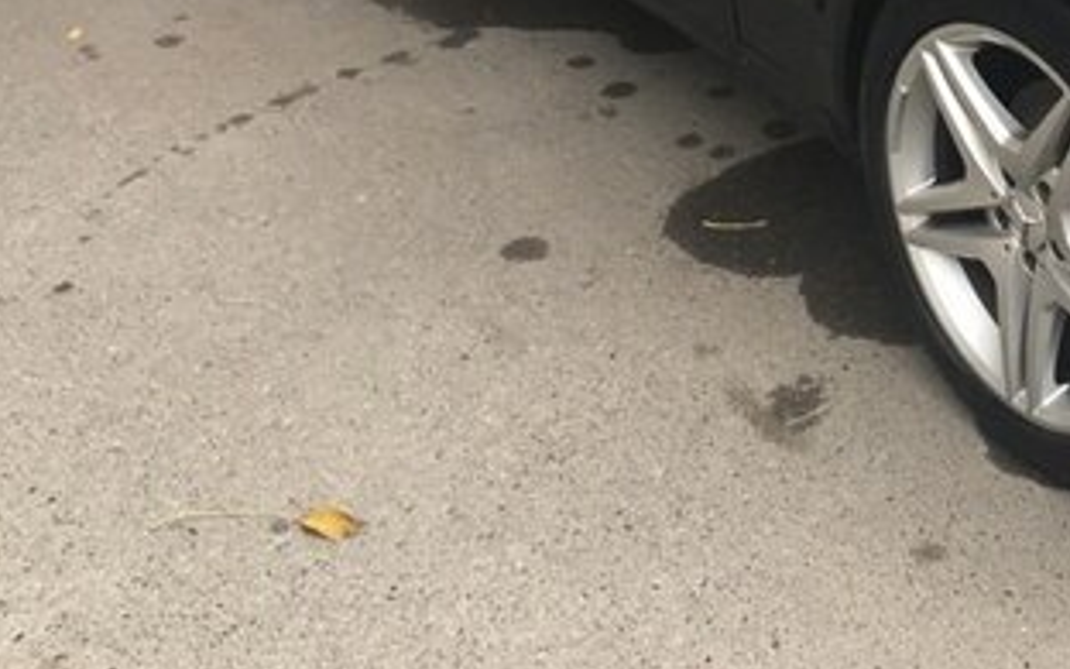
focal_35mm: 65
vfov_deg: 19.0
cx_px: 947
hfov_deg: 30.3
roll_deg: +2.8
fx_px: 1895
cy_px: -118
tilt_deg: -20.4
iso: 40
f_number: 2.2
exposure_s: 1/100
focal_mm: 4.15
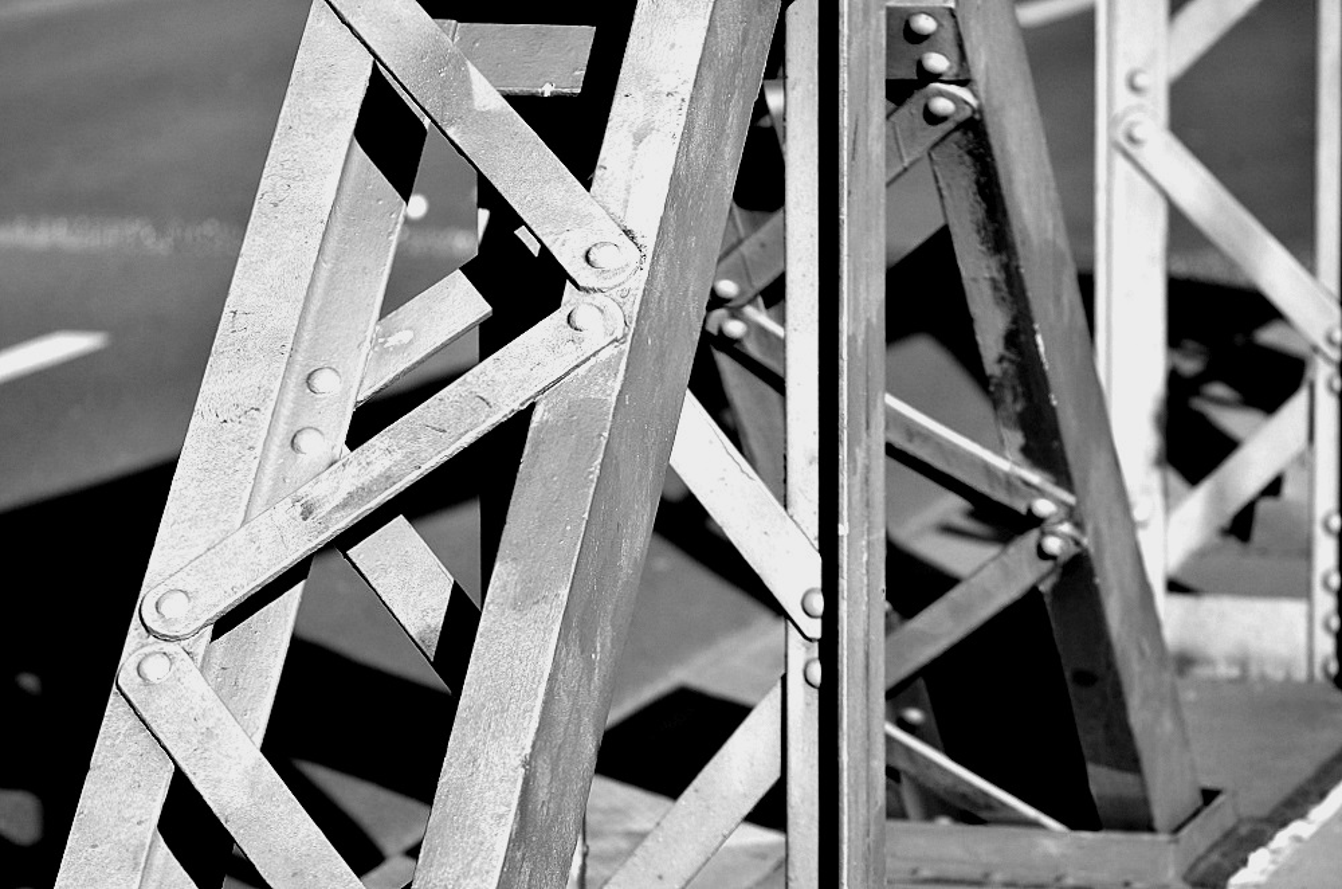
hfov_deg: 11.4
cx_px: 671
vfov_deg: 7.6
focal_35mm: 180
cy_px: 444
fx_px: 6695
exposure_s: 1/750
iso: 100
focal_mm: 120
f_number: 4.5
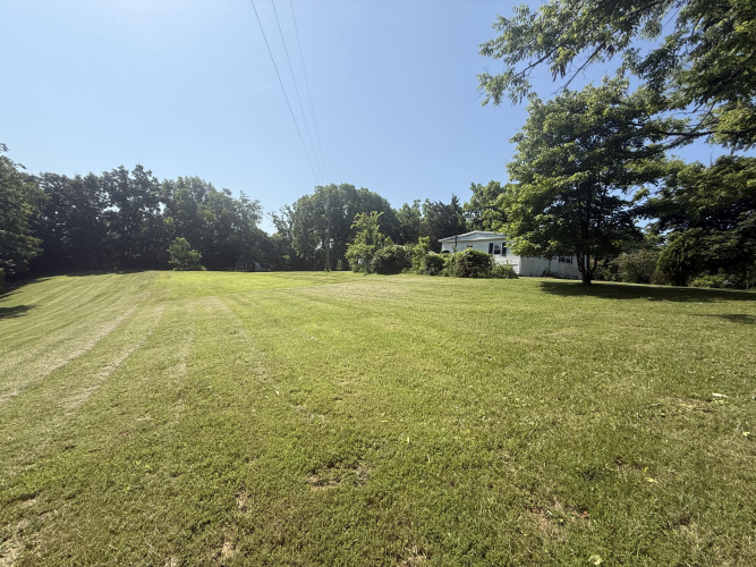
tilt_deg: -0.9
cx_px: 378
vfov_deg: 85.7
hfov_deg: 102.1
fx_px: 306
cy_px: 284
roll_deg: -4.1
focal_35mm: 14
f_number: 2.2
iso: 50
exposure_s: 1/1961
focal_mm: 2.22
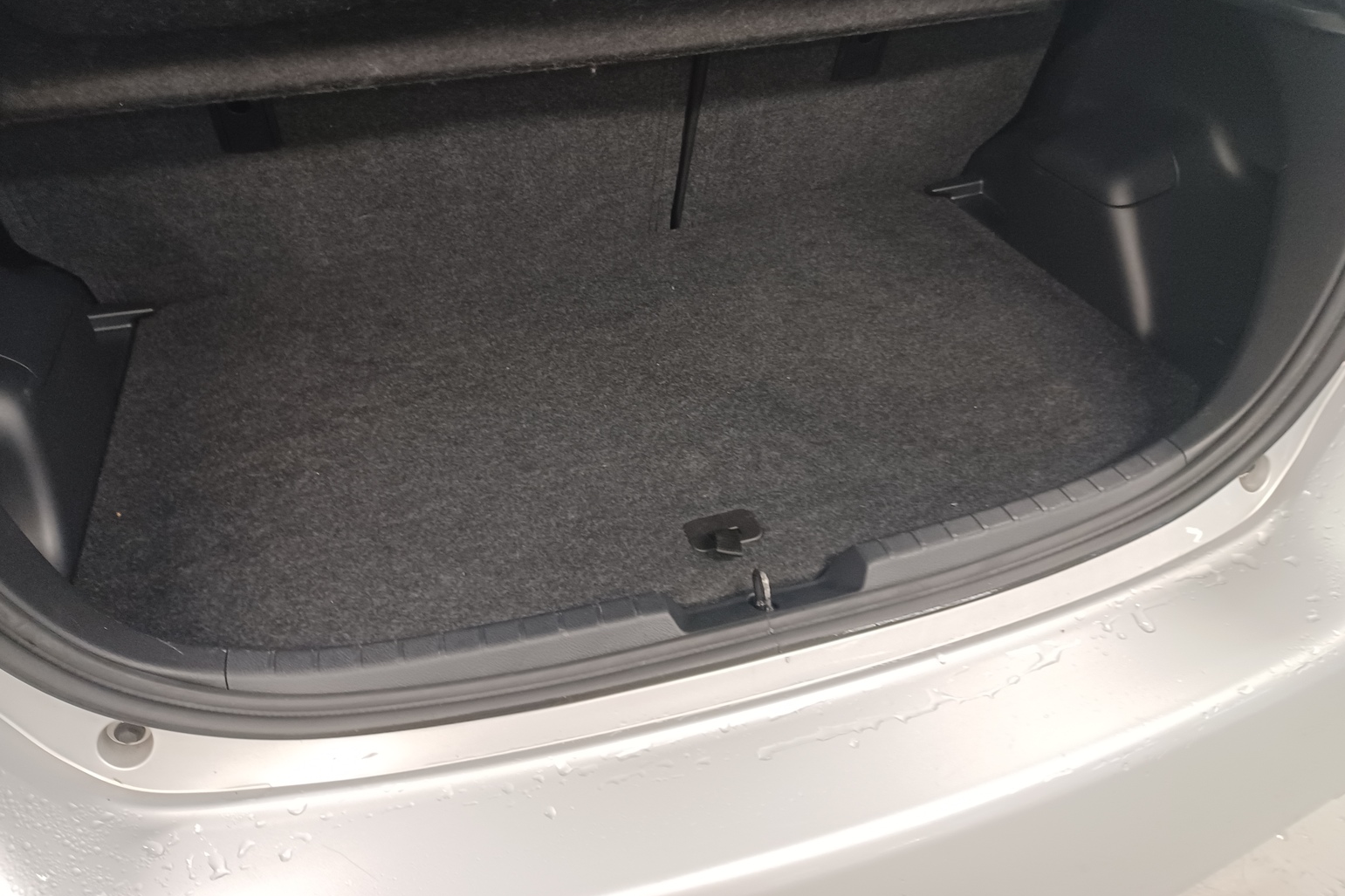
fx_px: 1009
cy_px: 376
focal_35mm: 27
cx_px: 656
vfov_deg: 47.7
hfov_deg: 67.4
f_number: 1.8
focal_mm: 4.6
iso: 320
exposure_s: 1/50
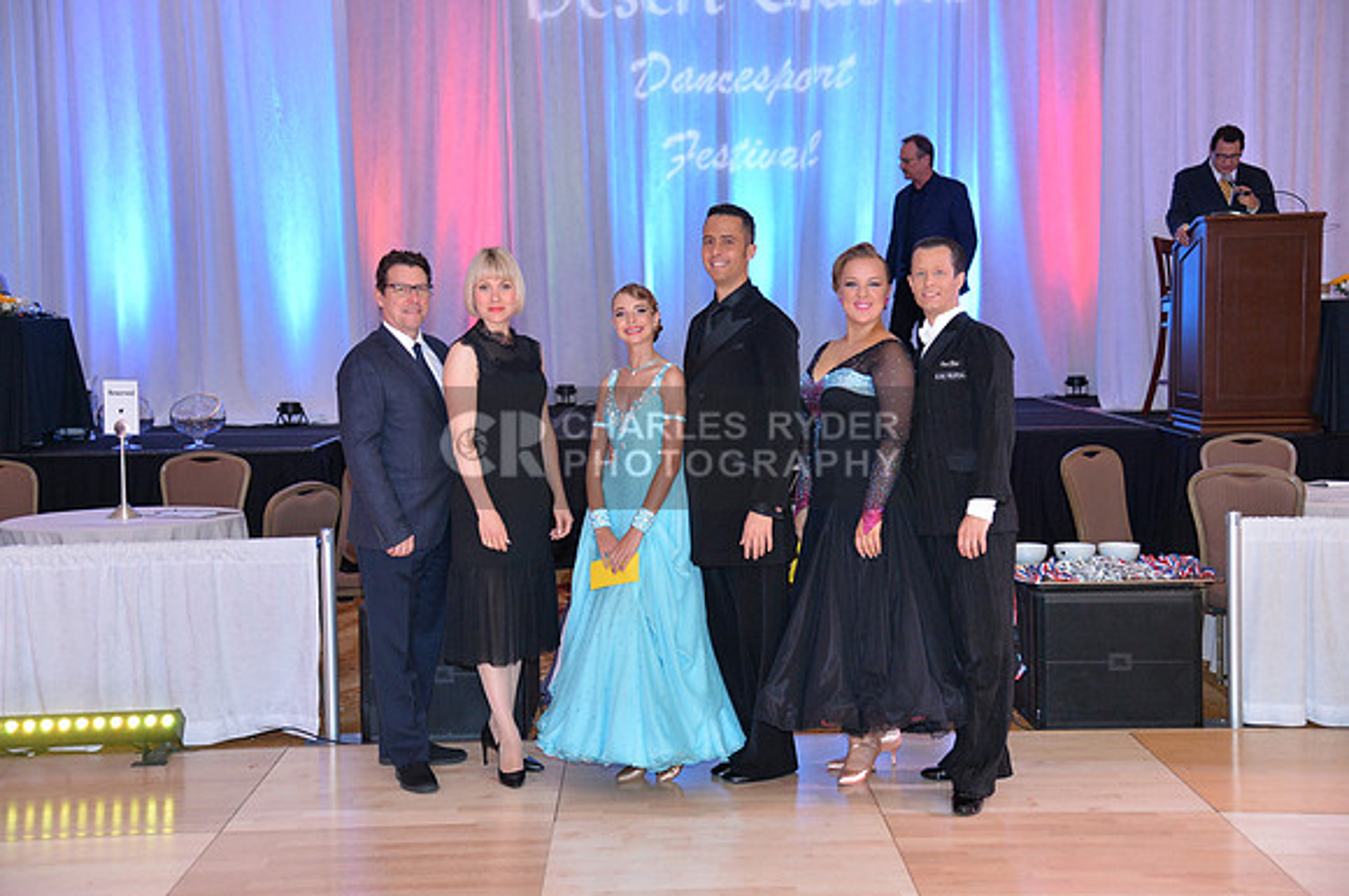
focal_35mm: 50
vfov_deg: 26.9
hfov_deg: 39.6
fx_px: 1871
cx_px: 674
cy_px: 448
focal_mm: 50
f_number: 4
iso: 2000
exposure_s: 1/250
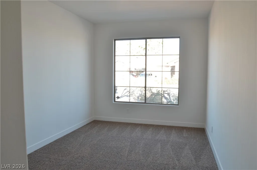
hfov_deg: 67.5
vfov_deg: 47.7
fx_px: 192
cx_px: 128
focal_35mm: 27
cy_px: 85
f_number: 4.5
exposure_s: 1/80
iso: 200
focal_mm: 18
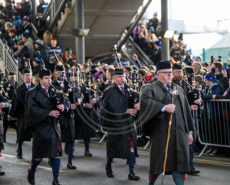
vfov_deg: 11.8
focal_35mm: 131
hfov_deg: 14.6
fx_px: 896
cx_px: 147
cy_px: 98
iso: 1250
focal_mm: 110
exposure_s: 1/1250
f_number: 2.8
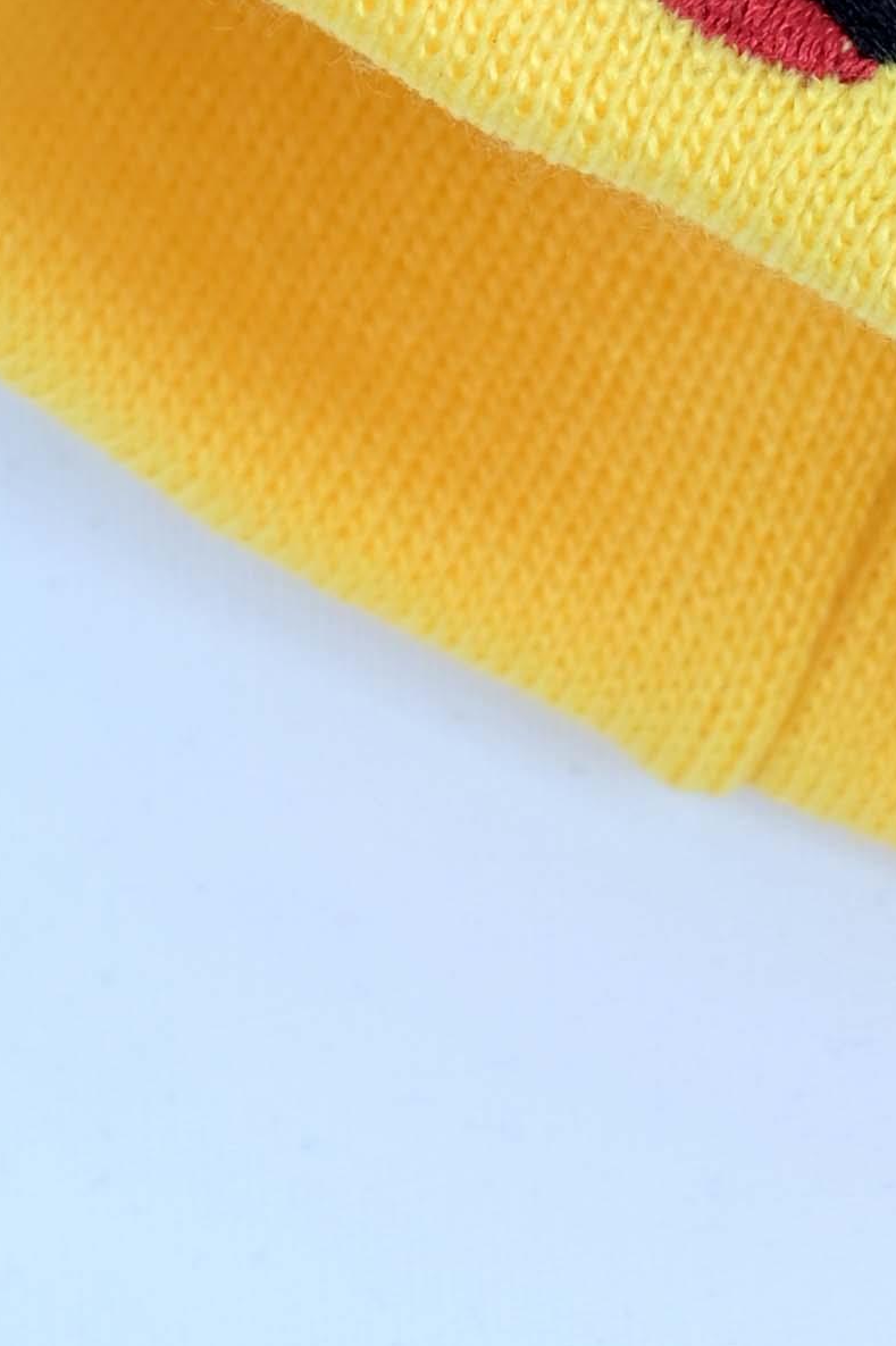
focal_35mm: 250
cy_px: -911
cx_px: 1368
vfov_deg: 8.0
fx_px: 9341
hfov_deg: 5.4
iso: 320
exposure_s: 1/125
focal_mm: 49
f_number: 11
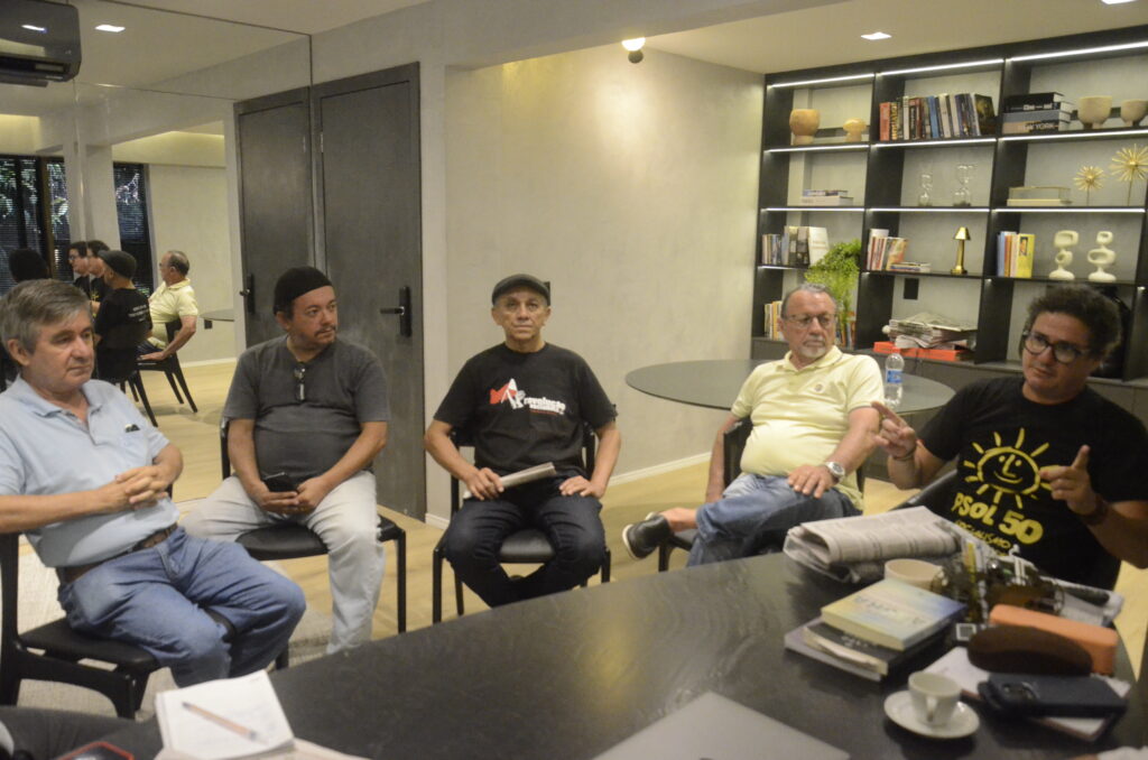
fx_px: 859
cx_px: 574
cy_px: 380
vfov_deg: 47.7
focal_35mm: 27
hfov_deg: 67.5
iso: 6400
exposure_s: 1/250
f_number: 5.6
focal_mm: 18
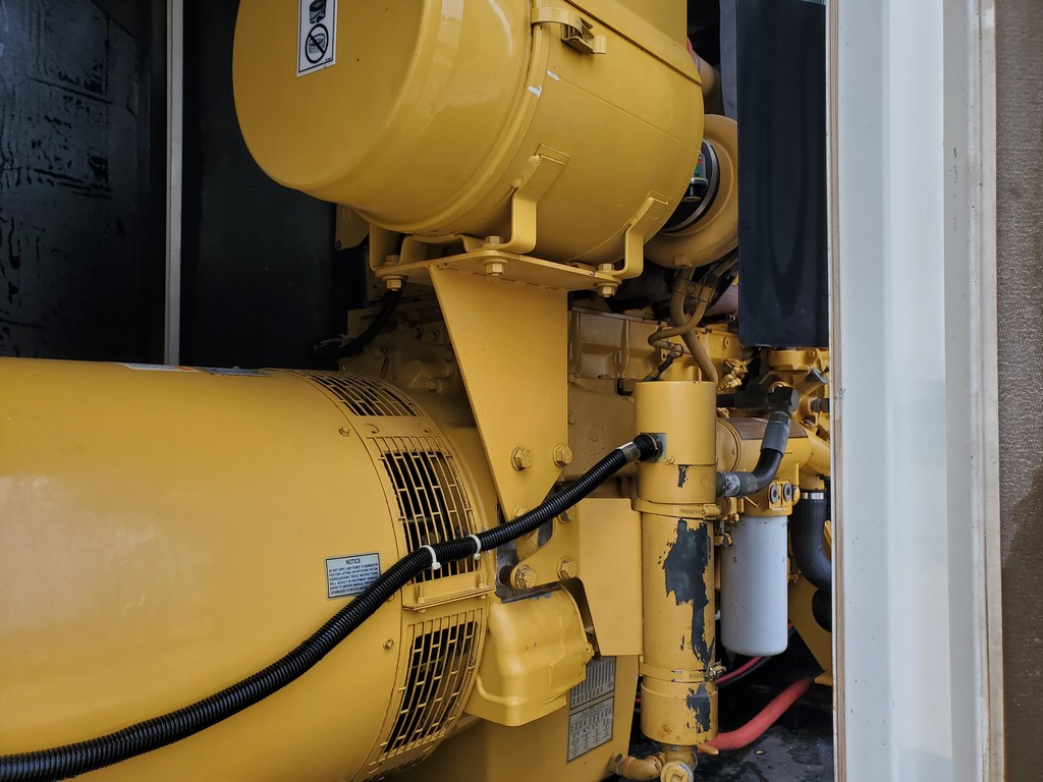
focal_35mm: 26
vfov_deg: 53.1
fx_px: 783
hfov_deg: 67.3
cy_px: 391
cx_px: 522
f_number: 2.4
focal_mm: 4.3
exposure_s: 1/127
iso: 50
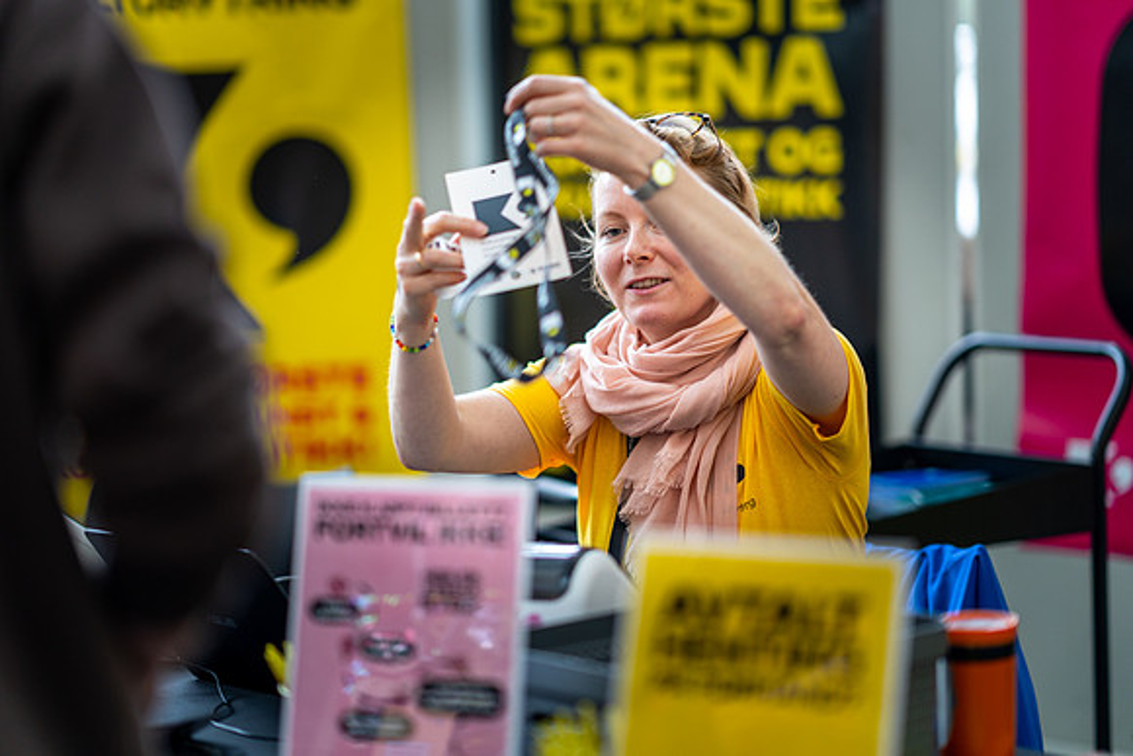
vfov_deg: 16.1
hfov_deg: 23.9
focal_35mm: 85
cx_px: 566
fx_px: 2676
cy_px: 378
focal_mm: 85
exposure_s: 1/200
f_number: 1.4
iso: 400
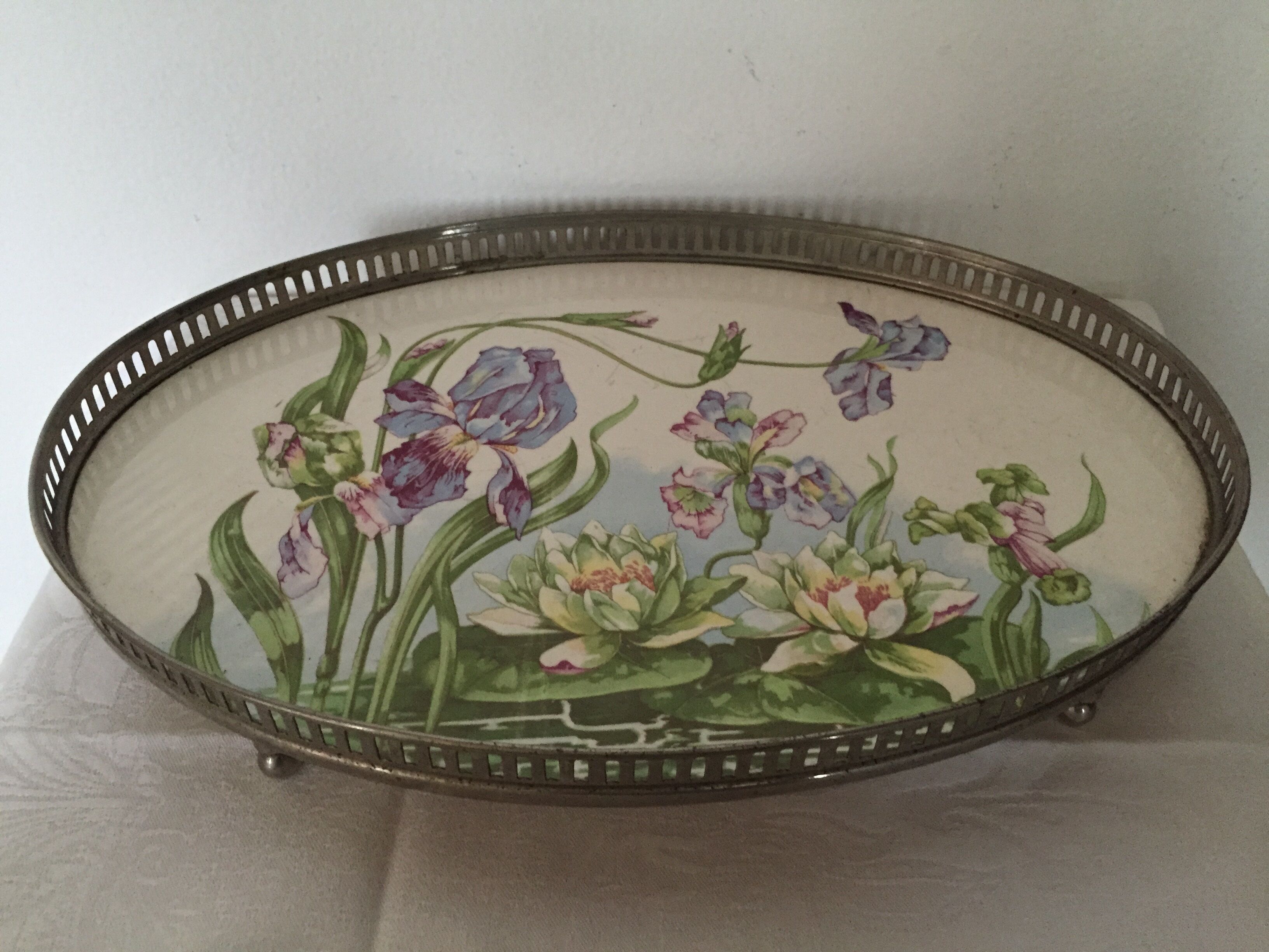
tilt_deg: -40.9
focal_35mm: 29
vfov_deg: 48.2
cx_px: 634
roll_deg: -0.8
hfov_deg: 61.7
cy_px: 476
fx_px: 1063
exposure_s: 1/30
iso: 250
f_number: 2.2
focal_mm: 4.15
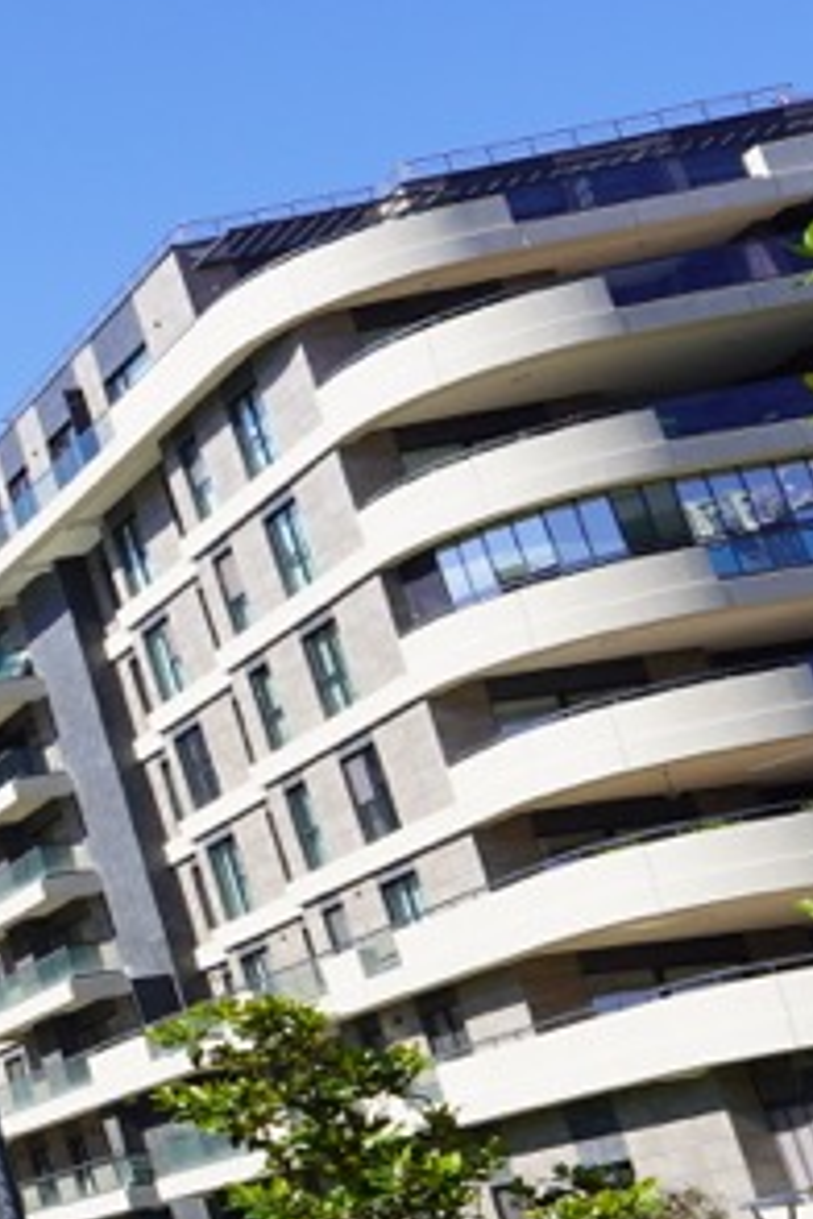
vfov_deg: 31.9
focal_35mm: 61
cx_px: -1746
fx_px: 2066
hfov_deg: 10.9
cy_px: 989
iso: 100
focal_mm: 14
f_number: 9
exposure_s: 1/125
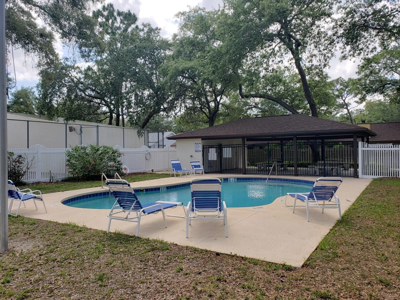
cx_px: 200
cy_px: 150
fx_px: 300
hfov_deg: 67.3
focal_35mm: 26
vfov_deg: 53.1
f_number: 2.4
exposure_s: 1/360
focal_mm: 4.3
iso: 50
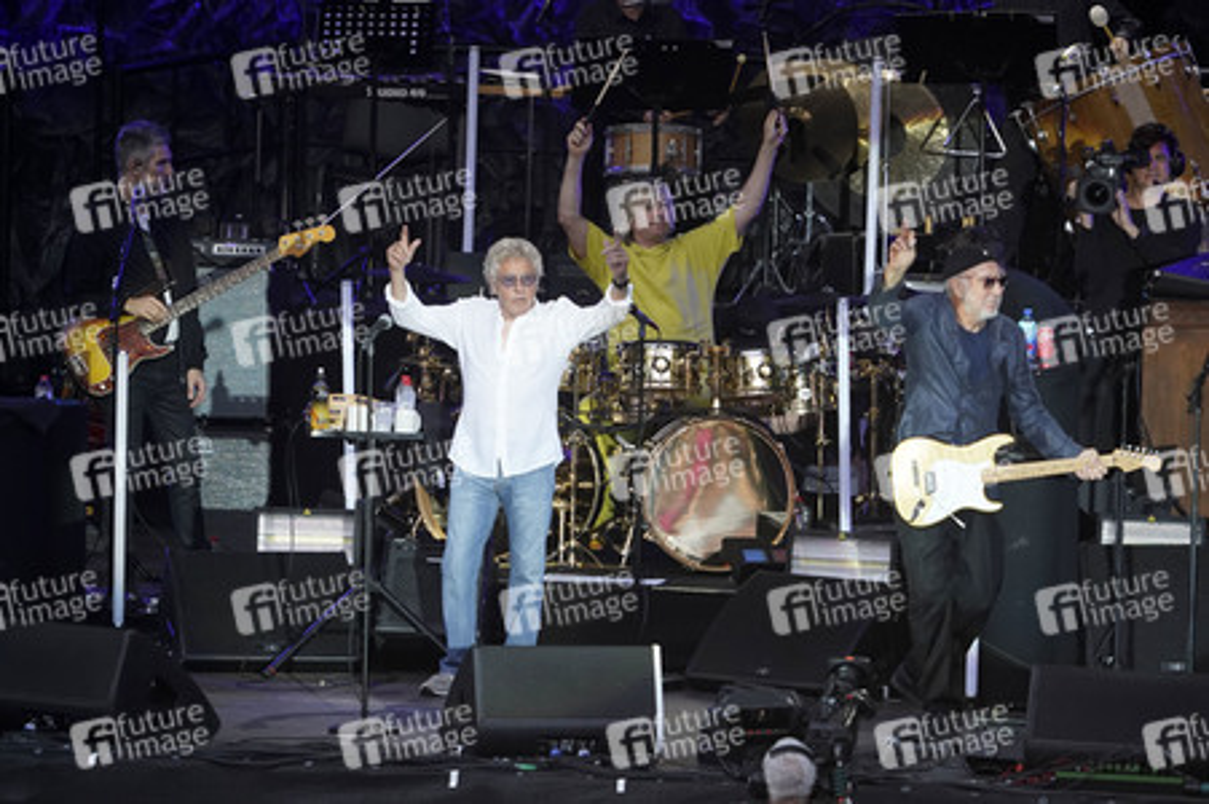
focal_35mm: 394
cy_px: 402
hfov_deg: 5.2
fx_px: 13222
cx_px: 604
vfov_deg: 3.5
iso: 3200
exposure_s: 1/1250
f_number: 6.3
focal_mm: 394
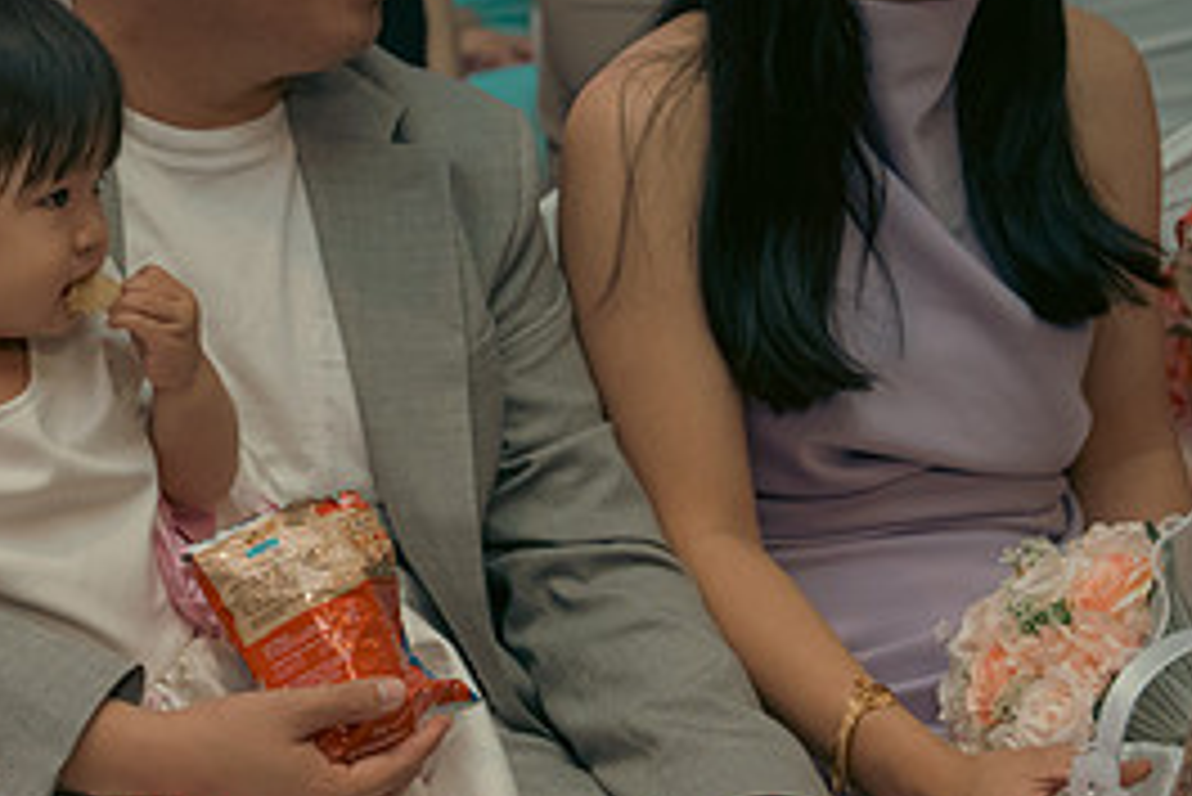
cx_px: 130
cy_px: 367
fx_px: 3478
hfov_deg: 19.1
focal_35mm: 105
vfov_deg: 13.1
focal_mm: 48
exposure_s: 1/160
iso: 2500
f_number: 3.5
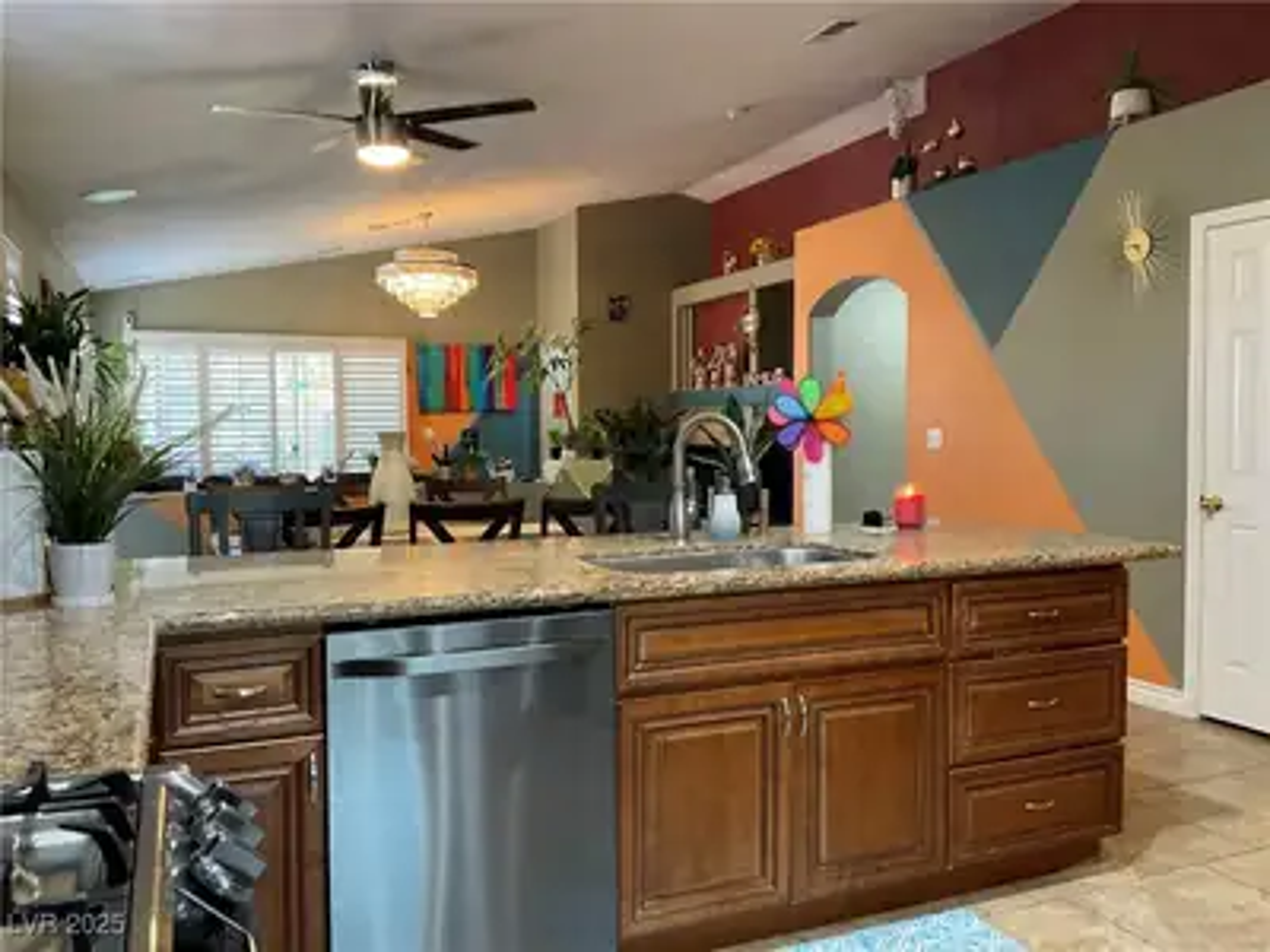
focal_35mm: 29
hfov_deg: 61.7
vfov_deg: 48.2
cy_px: 476
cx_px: 635
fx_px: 1064
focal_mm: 3
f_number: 1.8
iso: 250
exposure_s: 1/60
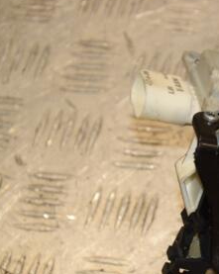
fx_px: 1436
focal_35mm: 177
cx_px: 261
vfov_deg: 10.9
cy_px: 167
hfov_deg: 8.6
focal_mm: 58
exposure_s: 1/200
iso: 800
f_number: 6.3
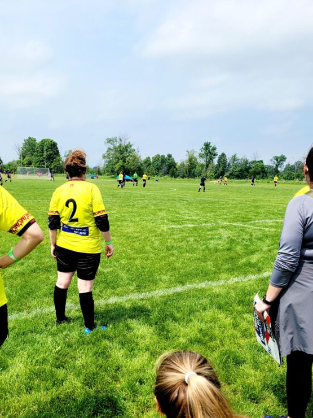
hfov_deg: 39.4
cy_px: 258
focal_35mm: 36
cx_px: 119
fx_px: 434
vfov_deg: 50.9
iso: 40
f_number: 1.8
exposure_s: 1/5000
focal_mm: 5.4
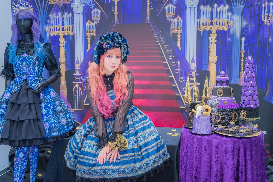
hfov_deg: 53.1
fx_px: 273
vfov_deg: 36.9
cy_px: 91
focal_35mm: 36
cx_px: 136
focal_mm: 36
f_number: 2.8
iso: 1000
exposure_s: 1/250
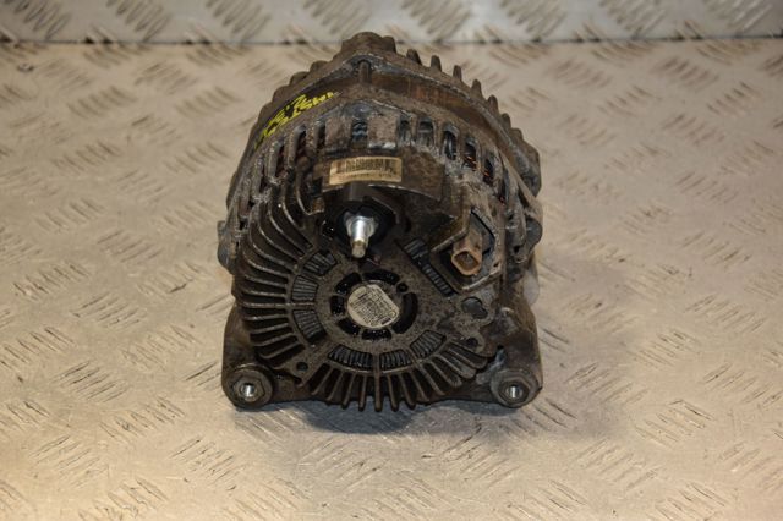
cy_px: 260
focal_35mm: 99
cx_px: 392
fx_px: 2152
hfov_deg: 20.6
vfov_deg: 13.8
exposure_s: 1/200
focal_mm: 66
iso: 800
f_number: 5.3
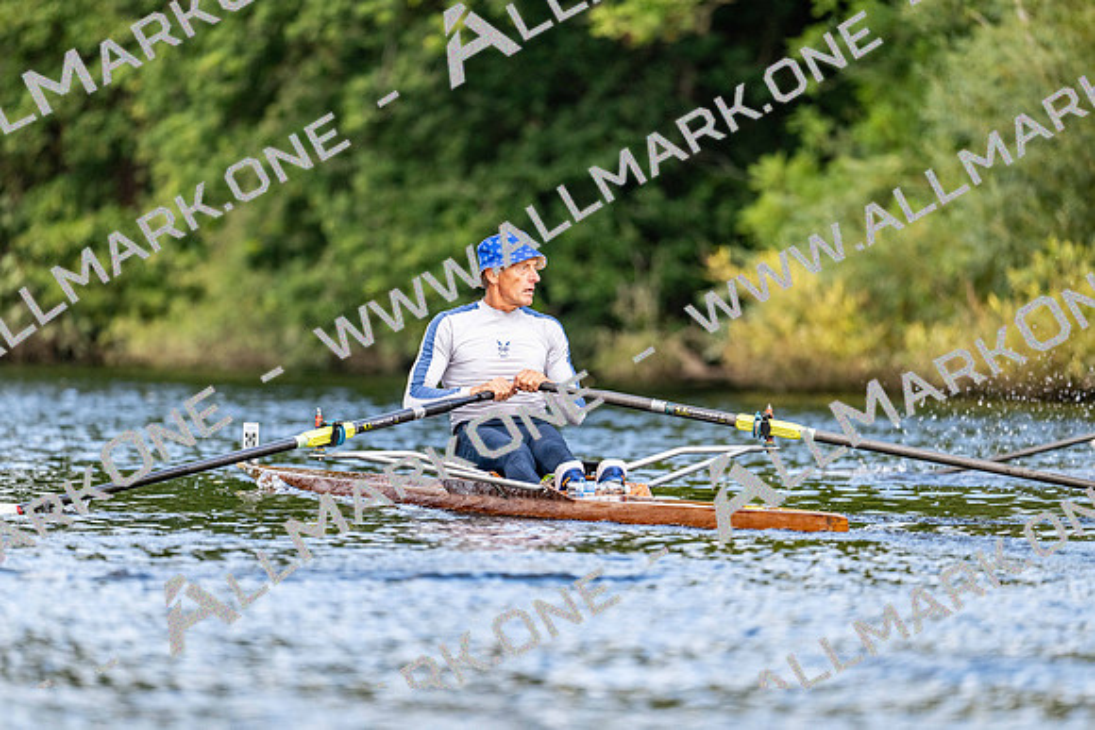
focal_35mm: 400
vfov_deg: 3.4
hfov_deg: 5.1
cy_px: 365
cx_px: 548
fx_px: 12175
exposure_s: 1/2000
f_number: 4.5
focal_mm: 400
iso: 900
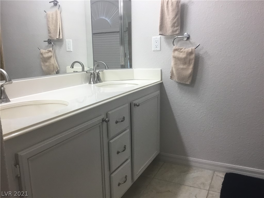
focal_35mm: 31
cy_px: 99
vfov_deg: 45.4
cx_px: 132
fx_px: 236
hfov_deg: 58.4
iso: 32
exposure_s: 1/30
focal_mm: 3.3
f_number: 2.4
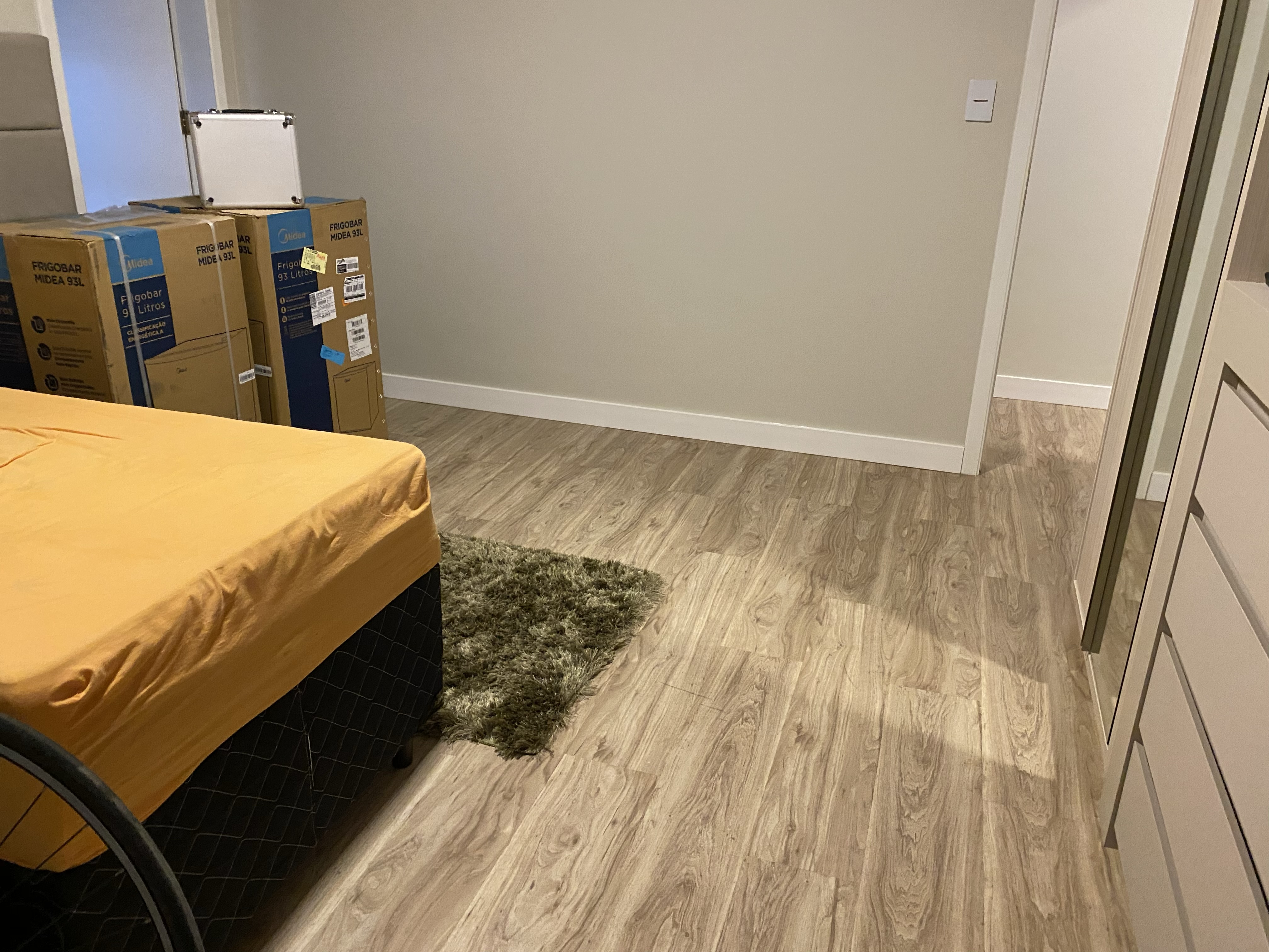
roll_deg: -1.5
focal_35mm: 26
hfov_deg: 67.3
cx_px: 634
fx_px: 953
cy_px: 476
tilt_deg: -19.2
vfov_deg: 53.1
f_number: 1.8
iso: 400
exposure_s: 1/60
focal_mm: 4.25
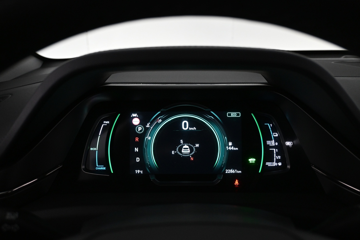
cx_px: 180
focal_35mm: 30
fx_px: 300
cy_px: 120
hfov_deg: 61.9
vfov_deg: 43.6
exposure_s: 1/100
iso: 1600
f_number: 3.8
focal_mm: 20
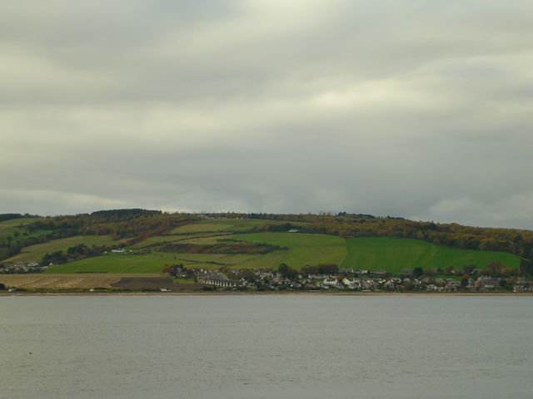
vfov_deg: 12.9
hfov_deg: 17.1
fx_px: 1771
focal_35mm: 115
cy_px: 200
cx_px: 266
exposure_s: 1/194
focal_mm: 17.4
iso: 50
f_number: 4.9
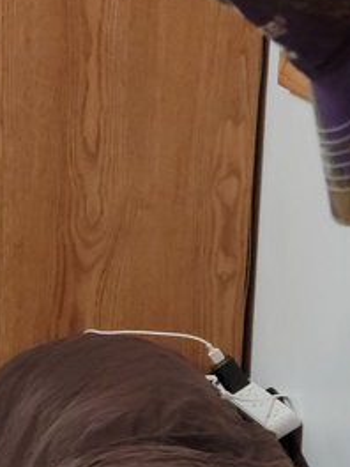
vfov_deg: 12.1
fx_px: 2197
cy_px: 370
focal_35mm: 163
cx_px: -530
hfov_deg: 8.3
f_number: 2
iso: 250
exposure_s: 1/60
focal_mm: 5.9
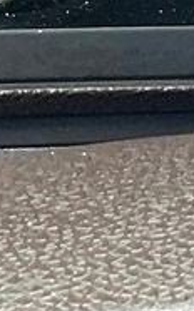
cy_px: -284
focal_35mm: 265
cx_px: 430
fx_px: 2245
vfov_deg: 7.6
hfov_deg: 4.8
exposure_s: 1/107
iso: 64
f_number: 1.8
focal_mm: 3
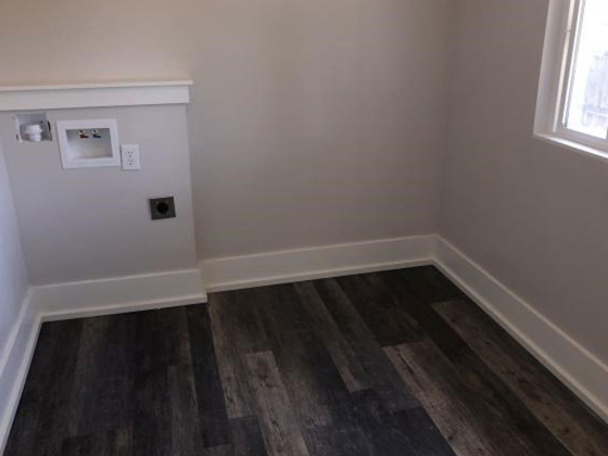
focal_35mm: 32
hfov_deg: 56.8
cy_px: 226
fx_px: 562
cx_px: 309
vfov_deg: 44.2
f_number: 1.8
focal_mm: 3.99
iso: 100
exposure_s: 1/120
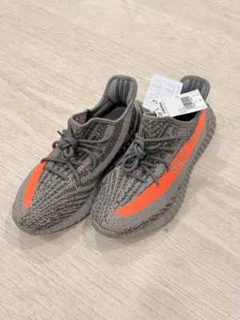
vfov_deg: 39.7
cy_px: 160
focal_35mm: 48
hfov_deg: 30.3
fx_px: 444
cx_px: 120
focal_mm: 6.76
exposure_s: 1/50
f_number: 1.78
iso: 160
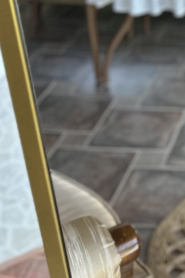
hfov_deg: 15.2
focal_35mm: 79
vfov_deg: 24.4
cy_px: -5
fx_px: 609
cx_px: 319
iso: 64
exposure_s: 1/121
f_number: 1.78
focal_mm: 6.86
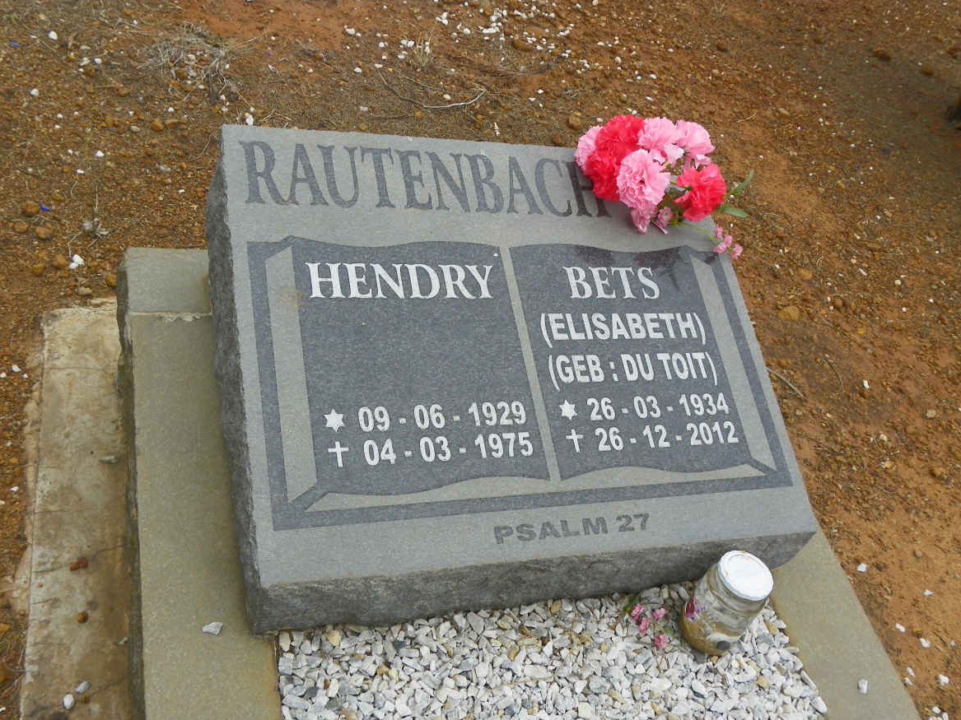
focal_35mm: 36
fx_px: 999
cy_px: 368
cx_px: 493
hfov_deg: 51.4
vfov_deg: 39.6
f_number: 4.5
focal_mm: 6.2
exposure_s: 1/250
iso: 64
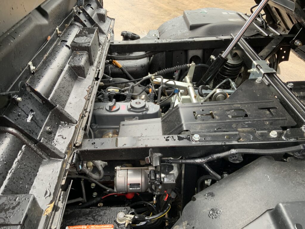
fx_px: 256
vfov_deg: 48.2
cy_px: 114
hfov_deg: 61.7
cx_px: 152
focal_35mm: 29
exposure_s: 1/122
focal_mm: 3
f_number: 1.8
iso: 50
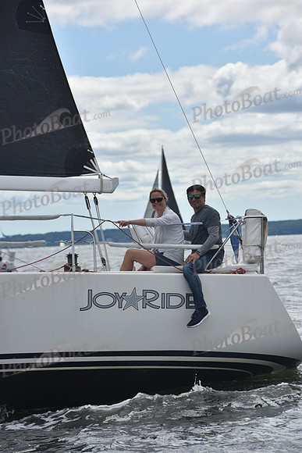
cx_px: 151
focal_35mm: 200
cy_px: 226
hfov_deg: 6.9
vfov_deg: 10.3
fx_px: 2515
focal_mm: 200
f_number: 10
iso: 250
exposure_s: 1/800
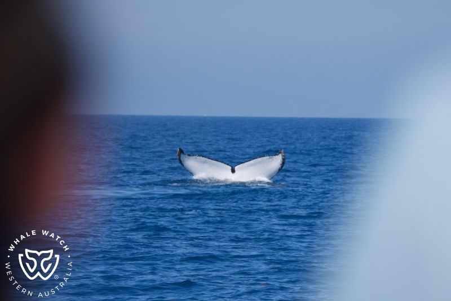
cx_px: 226
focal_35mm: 200
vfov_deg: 6.9
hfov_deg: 10.3
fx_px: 2505
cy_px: 150
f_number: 8
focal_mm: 200
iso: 1250
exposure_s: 1/3200
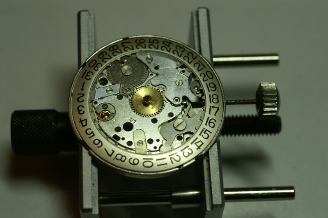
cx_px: 164
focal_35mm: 75
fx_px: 683
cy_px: 109
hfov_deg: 27.0
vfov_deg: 18.1
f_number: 8
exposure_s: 1/50
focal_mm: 50
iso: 400
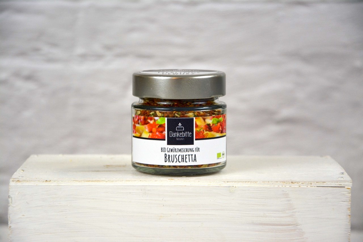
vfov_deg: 9.3
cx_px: 182
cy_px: 121
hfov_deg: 14.0
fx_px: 1482
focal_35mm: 147
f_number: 5.6
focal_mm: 98
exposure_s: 1/160
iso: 800
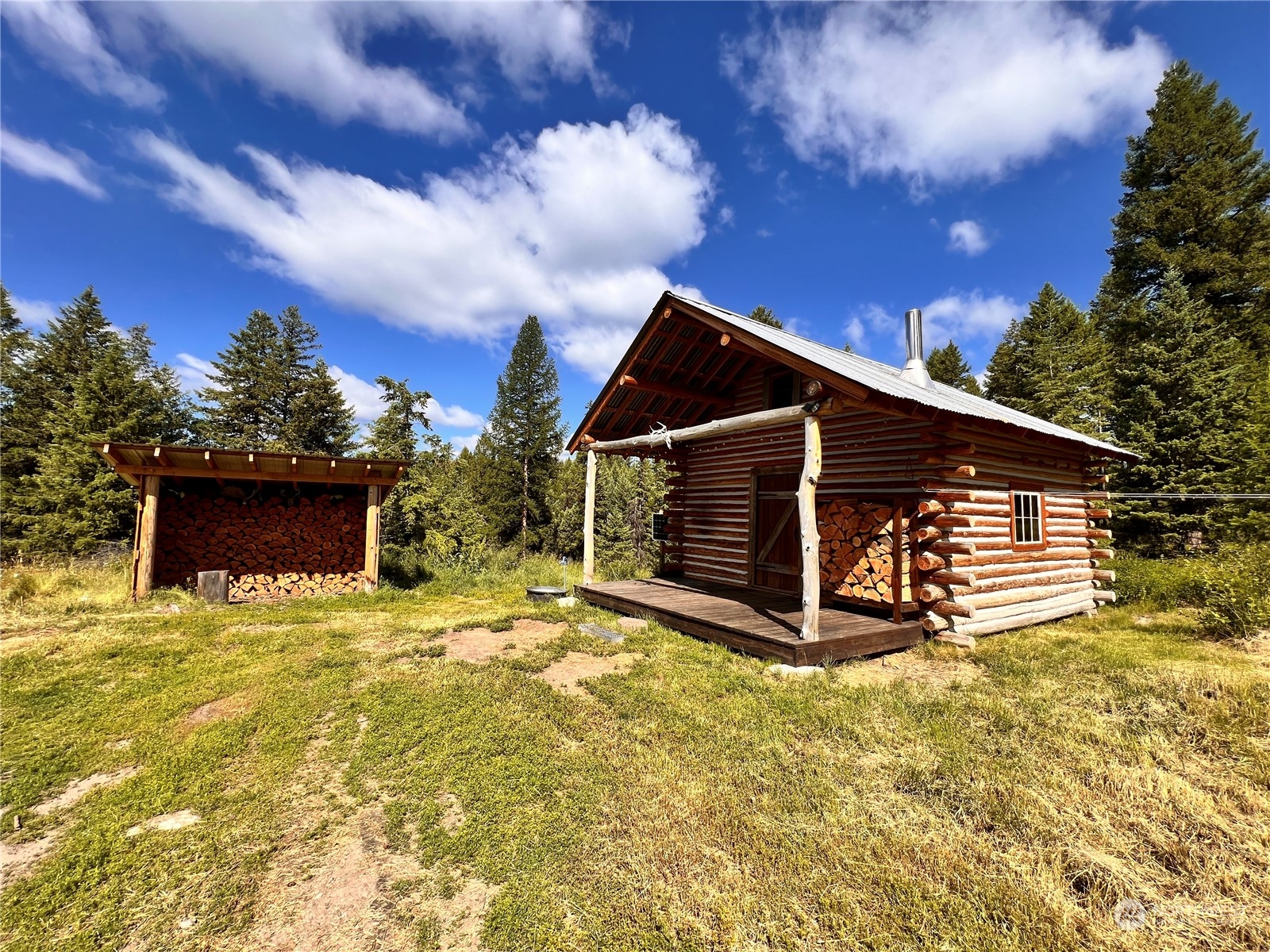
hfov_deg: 106.2
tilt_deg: +1.9
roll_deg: -1.9
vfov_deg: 89.9
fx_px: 477
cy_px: 476
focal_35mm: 13
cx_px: 635
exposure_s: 1/1277
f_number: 1.8
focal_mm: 1.57
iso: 32
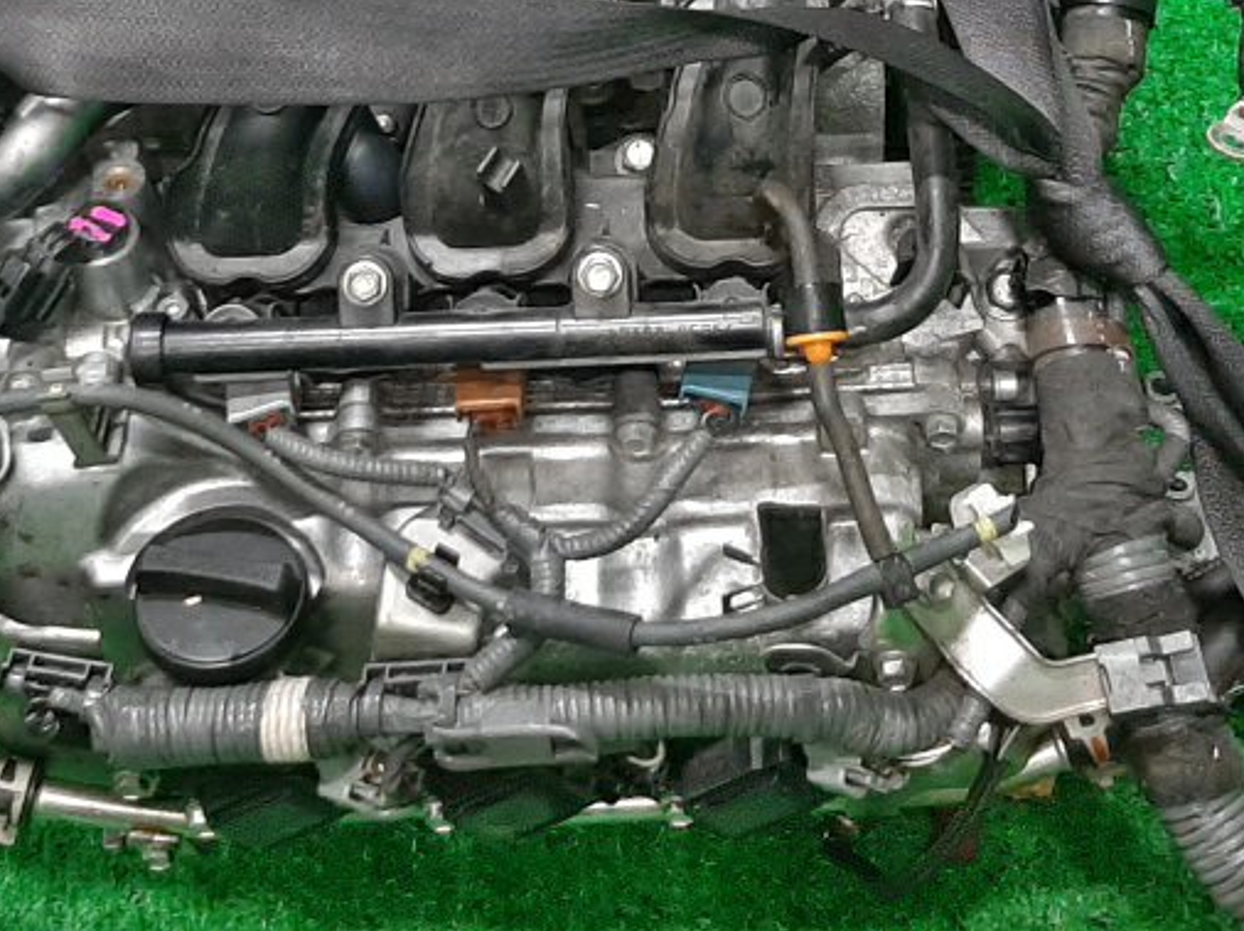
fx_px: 2658
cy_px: 98
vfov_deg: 19.5
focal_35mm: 74
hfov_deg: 26.3
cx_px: 497
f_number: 1.7
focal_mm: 3.93
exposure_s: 1/50
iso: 188
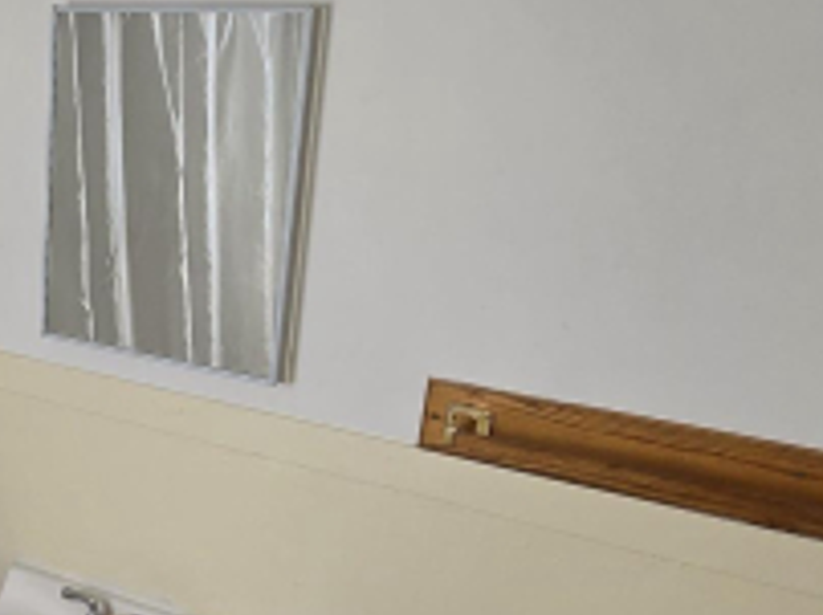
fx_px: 1021
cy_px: 397
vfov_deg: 33.3
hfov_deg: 38.1
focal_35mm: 43
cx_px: -33
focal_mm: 2.2
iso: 64
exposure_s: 1/120
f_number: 2.2
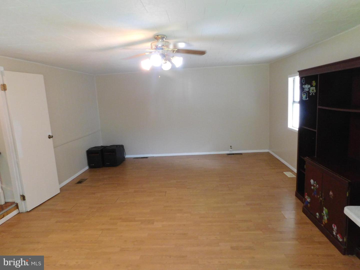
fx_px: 239
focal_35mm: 23
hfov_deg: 73.9
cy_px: 135
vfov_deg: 58.9
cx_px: 180
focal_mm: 4
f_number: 3
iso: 400
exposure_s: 1/25
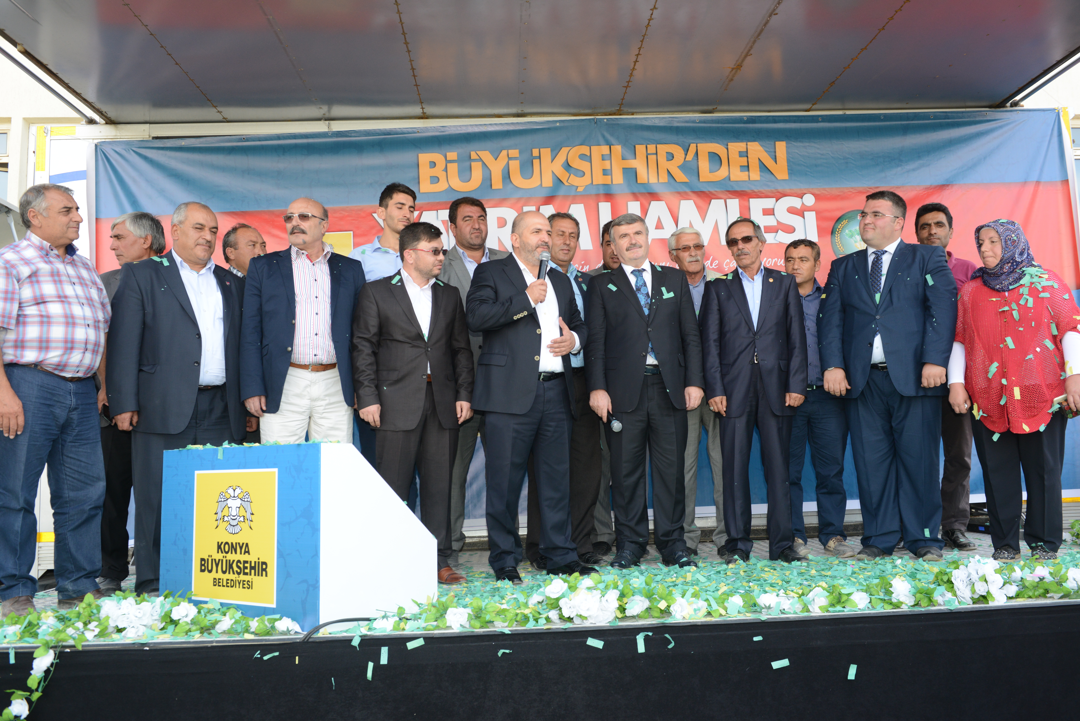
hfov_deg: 58.7
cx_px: 540
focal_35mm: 32
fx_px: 960
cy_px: 360
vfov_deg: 41.1
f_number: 7.1
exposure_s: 1/200
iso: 640
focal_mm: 32
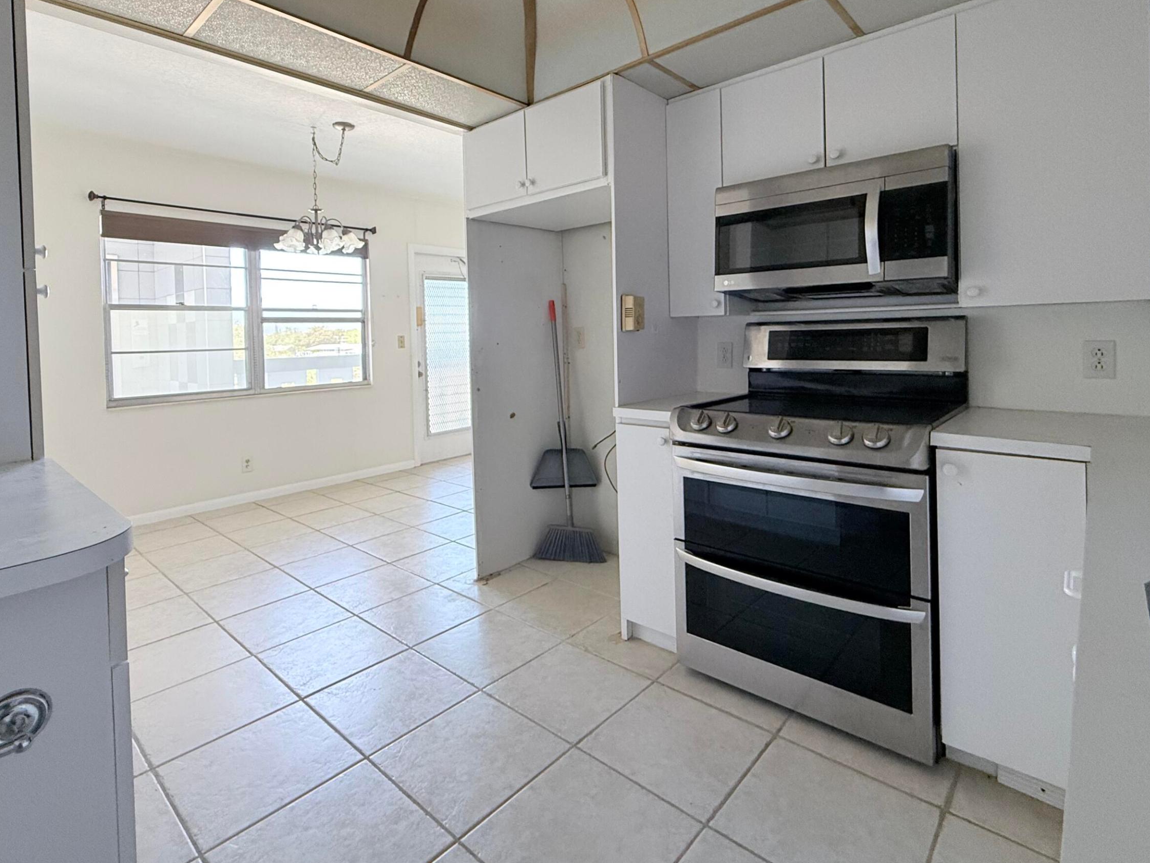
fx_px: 598
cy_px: 345
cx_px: 566
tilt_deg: -0.3
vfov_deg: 70.8
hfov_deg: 87.7
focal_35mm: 18
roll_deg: +1.3
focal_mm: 2.22
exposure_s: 1/99
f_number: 2.2
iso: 250
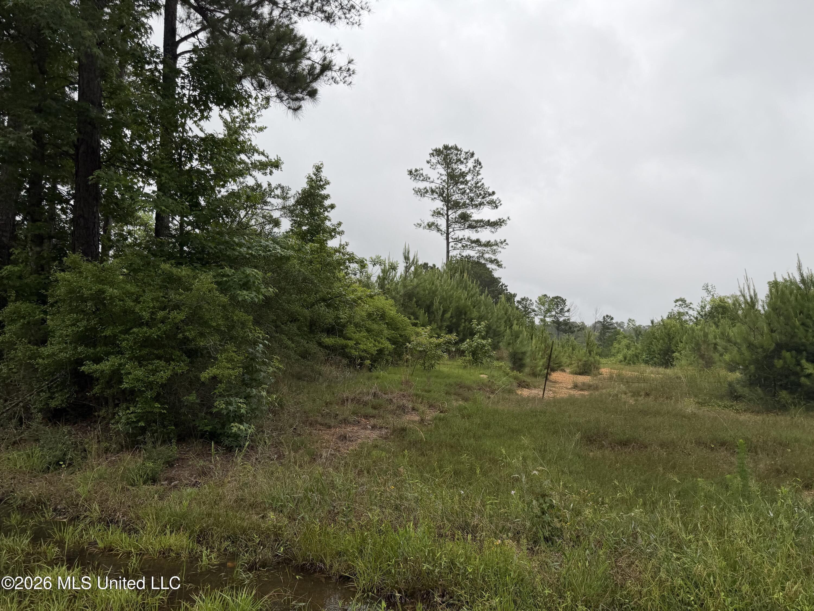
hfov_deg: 71.6
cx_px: 407
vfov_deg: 56.8
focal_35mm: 24
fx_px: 564
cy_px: 306
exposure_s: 1/414
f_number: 1.78
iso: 80
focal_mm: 6.76
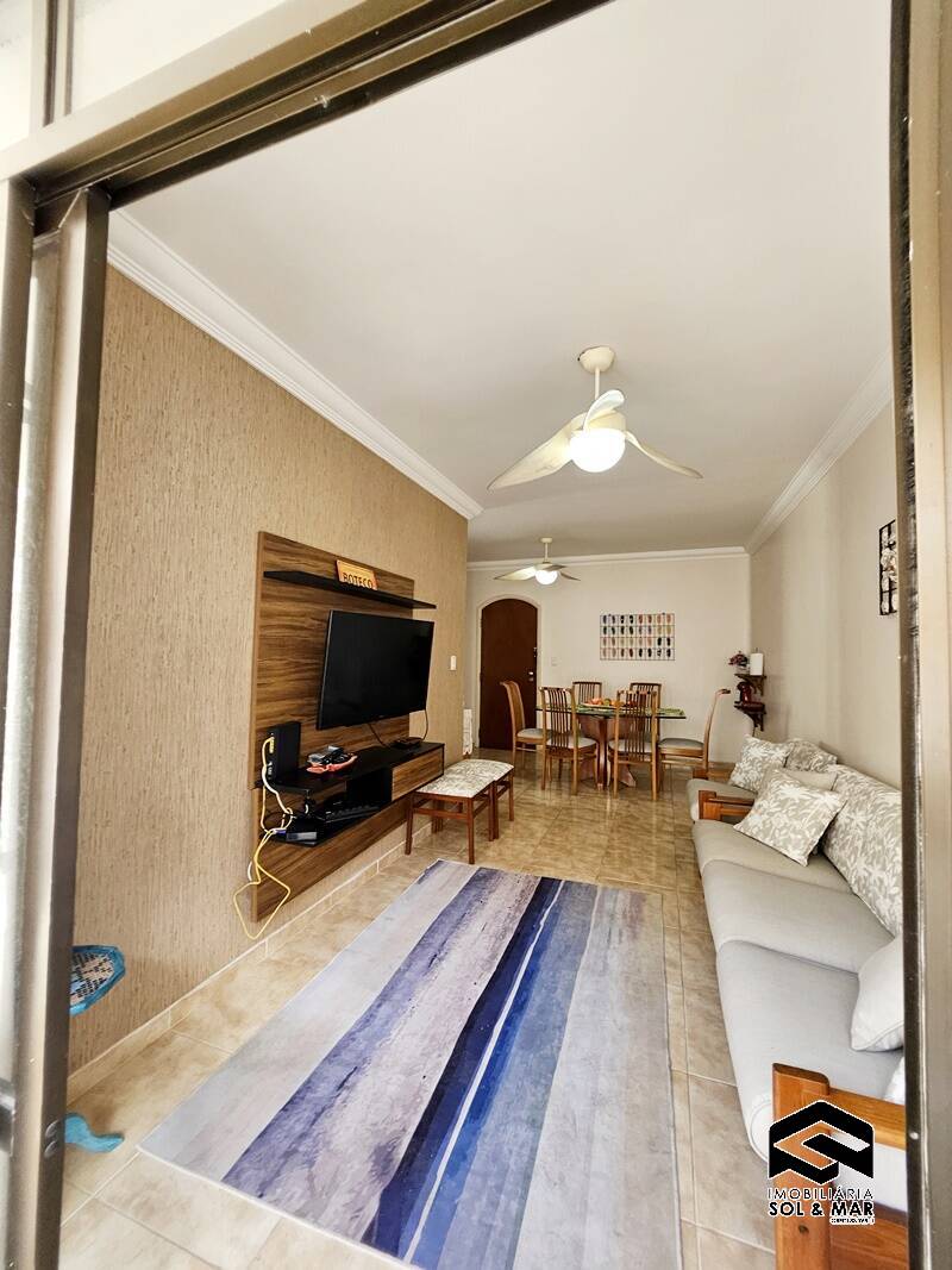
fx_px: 477
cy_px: 635
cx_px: 476
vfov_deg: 106.2
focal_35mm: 13
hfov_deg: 89.9
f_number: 2.2
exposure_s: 1/60
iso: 100
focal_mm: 1.7
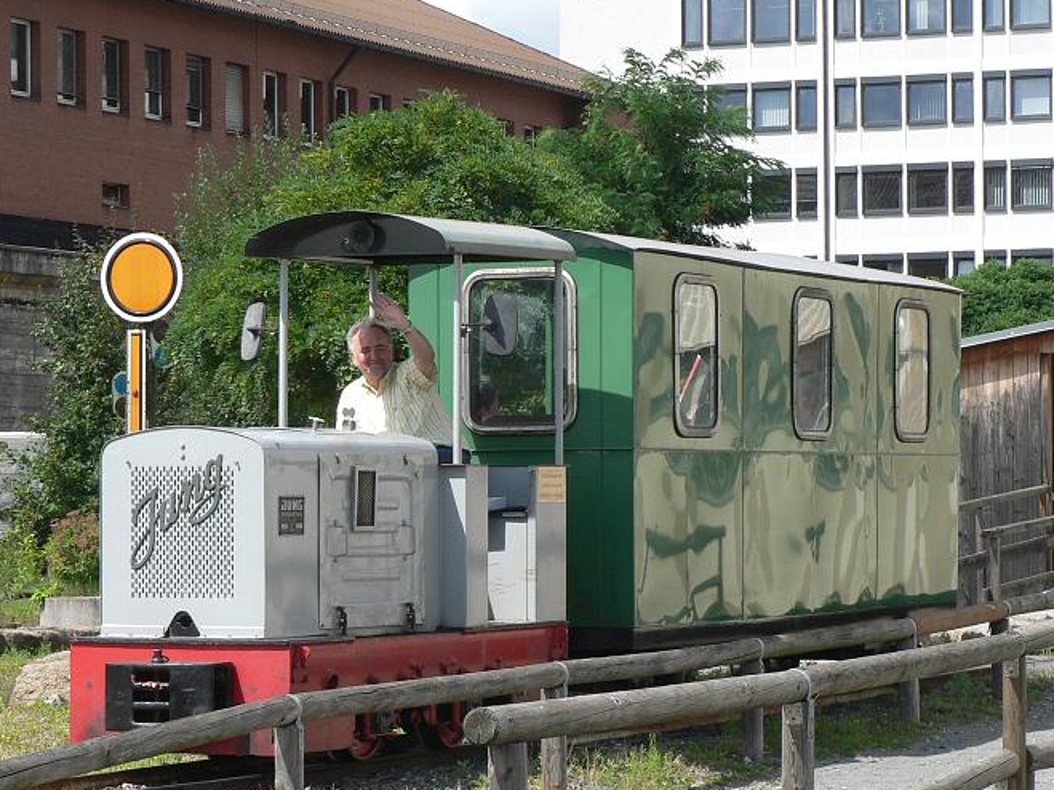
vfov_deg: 10.9
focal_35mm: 136
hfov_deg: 14.5
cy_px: 419
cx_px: 528
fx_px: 4140
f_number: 5
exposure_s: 1/400
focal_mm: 18.6
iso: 80
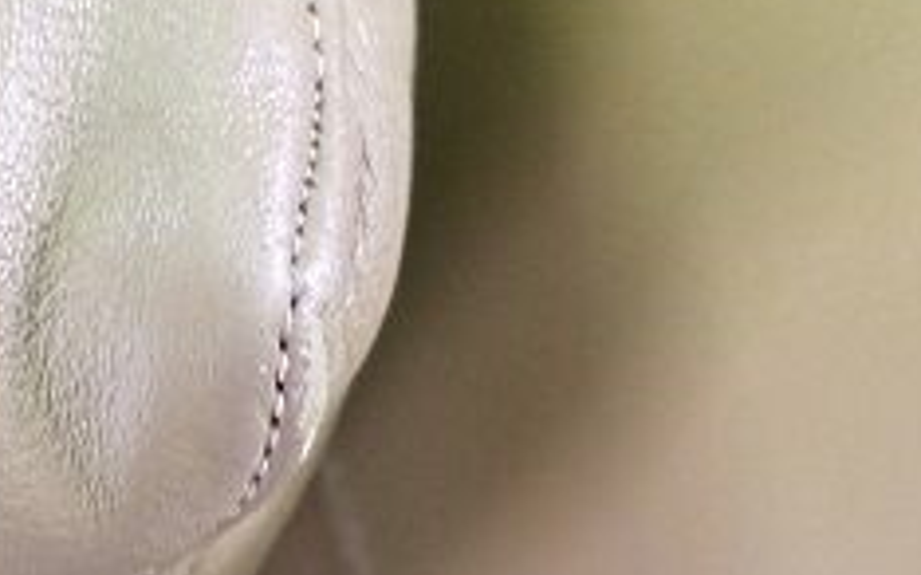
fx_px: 4039
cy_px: 102
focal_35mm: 161
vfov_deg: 8.1
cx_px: -390
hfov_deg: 12.5
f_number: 4
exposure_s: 1/27
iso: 1600
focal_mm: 19.2
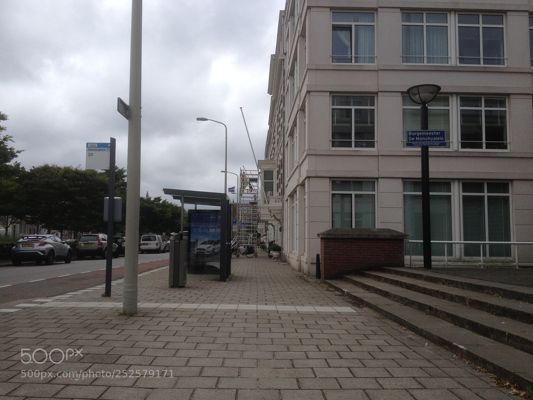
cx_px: 266
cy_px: 200
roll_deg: -1.4
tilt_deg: +3.2
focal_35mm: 35
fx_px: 539
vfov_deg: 40.7
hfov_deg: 52.6
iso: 50
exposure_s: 1/2513
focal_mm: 4.28
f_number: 2.4
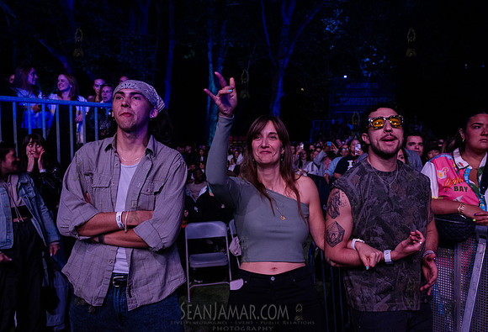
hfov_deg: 60.2
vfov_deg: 43.2
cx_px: 272
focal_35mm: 31
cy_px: 180
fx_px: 419
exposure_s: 1/200
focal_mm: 24
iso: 5000
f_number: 3.5
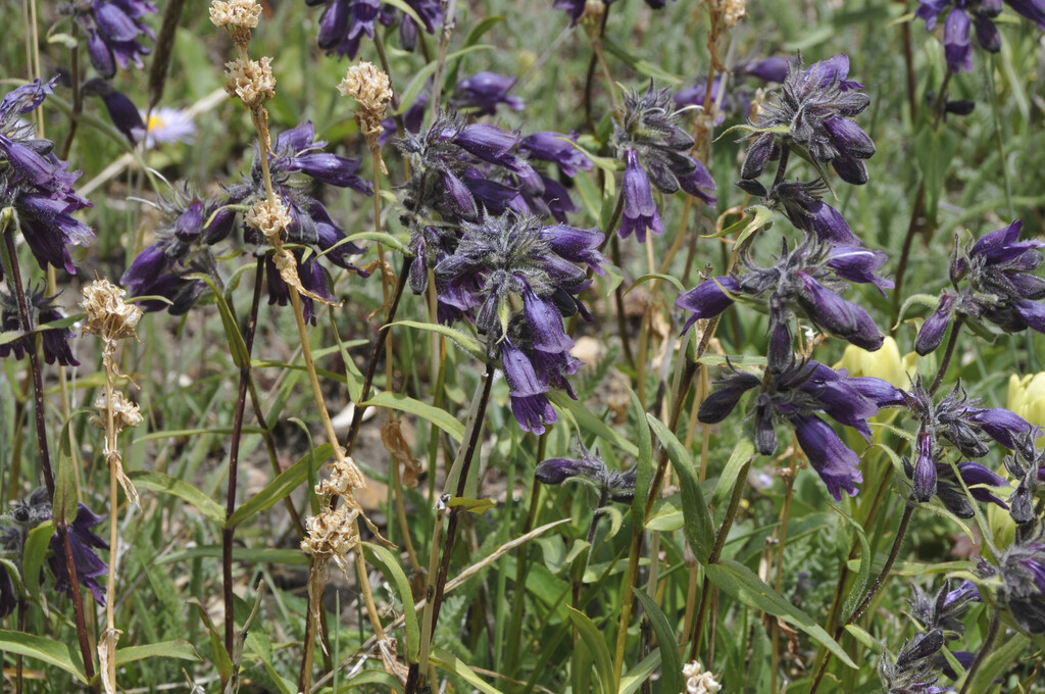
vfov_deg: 9.6
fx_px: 4131
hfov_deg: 14.4
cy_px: 347
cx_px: 522
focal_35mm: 142
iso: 200
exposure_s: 1/125
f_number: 14
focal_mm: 95
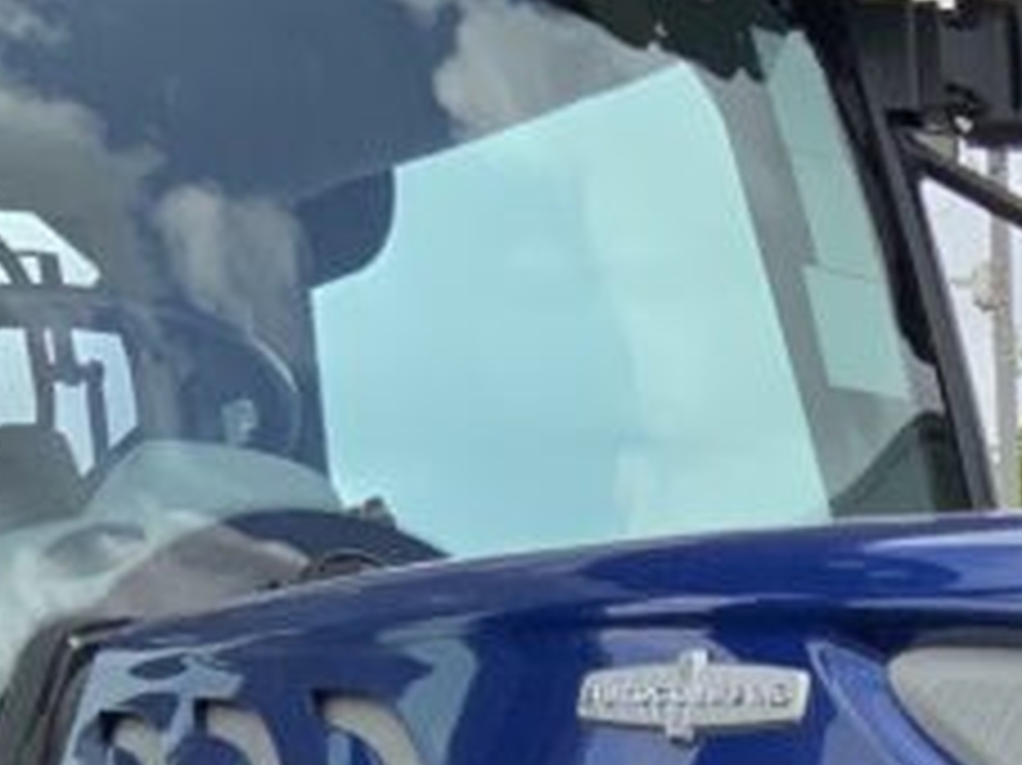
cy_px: 1508
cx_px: 1801
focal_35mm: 131
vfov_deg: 10.4
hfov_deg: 13.6
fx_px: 3866
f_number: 1.8
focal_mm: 3
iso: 16
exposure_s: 1/1279
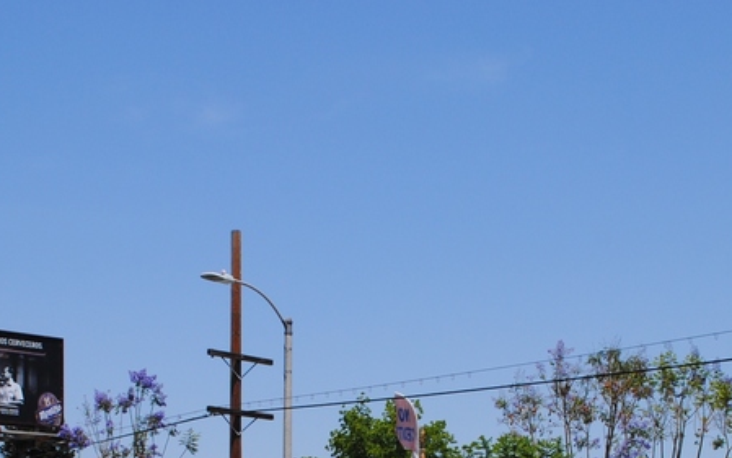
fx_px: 1497
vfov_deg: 16.7
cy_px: 532
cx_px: 377
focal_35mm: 75
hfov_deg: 27.5
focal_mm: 22
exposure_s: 1/320
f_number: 9
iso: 100
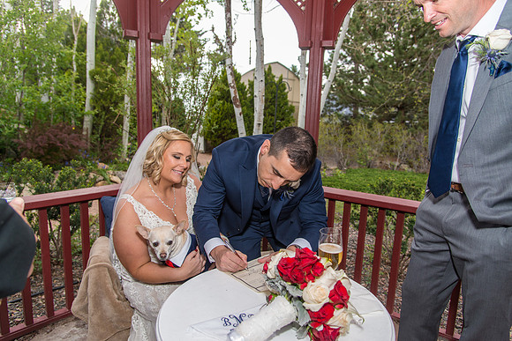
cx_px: 256
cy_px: 170
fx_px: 341
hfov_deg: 73.7
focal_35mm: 24
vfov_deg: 53.2
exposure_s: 1/200
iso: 400
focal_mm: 24
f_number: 4.5
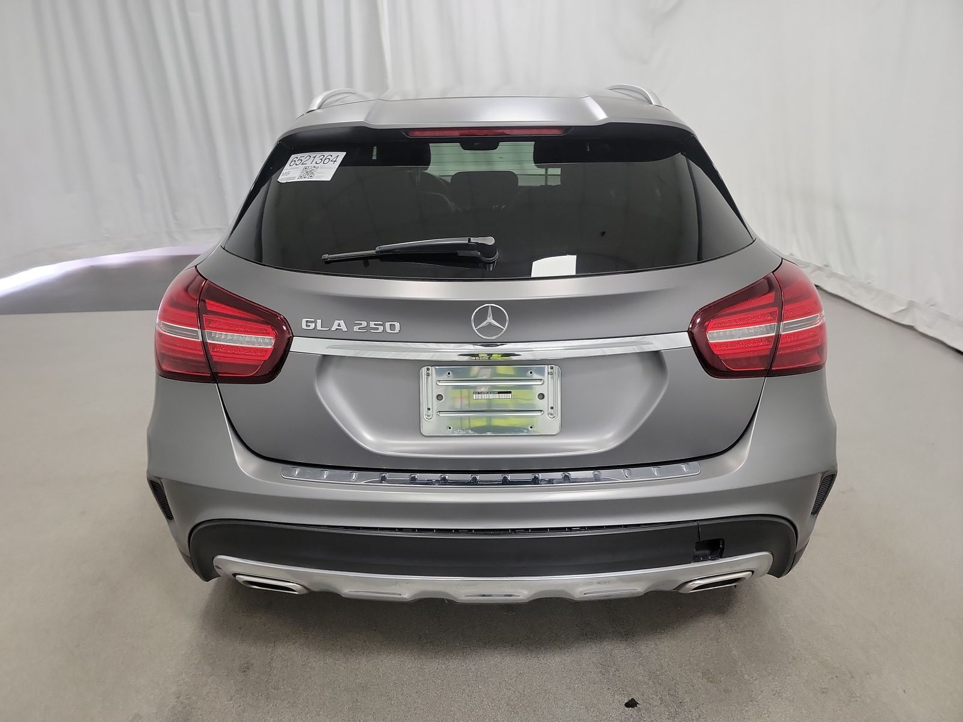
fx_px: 668
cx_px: 482
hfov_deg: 71.6
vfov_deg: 56.8
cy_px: 361
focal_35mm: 24
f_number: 1.8
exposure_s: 1/59
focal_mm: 6.7
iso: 395
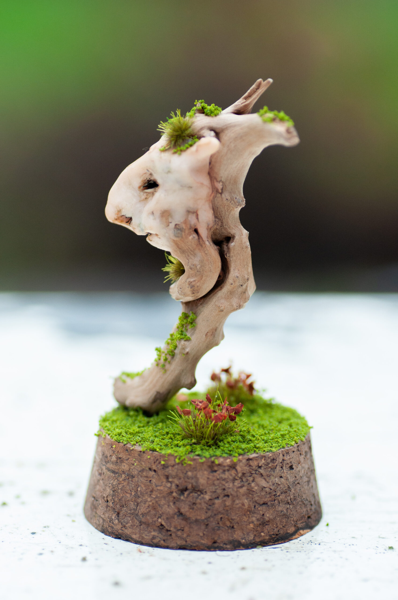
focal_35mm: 135
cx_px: 199
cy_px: 300
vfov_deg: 15.2
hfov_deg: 10.1
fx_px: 2245
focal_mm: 90
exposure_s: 1/320
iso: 640
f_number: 5
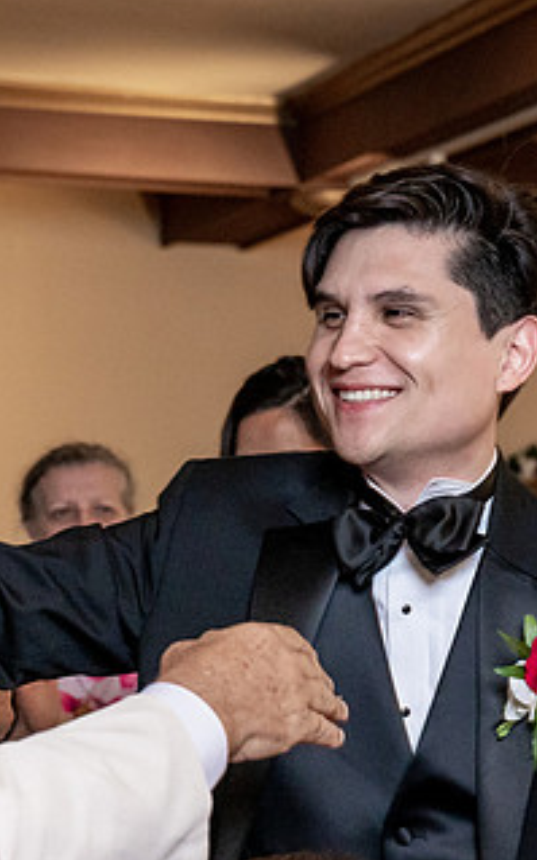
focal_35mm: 119
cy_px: 679
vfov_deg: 17.4
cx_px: 441
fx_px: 2790
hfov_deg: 11.0
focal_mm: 46
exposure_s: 1/200
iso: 2000
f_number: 4
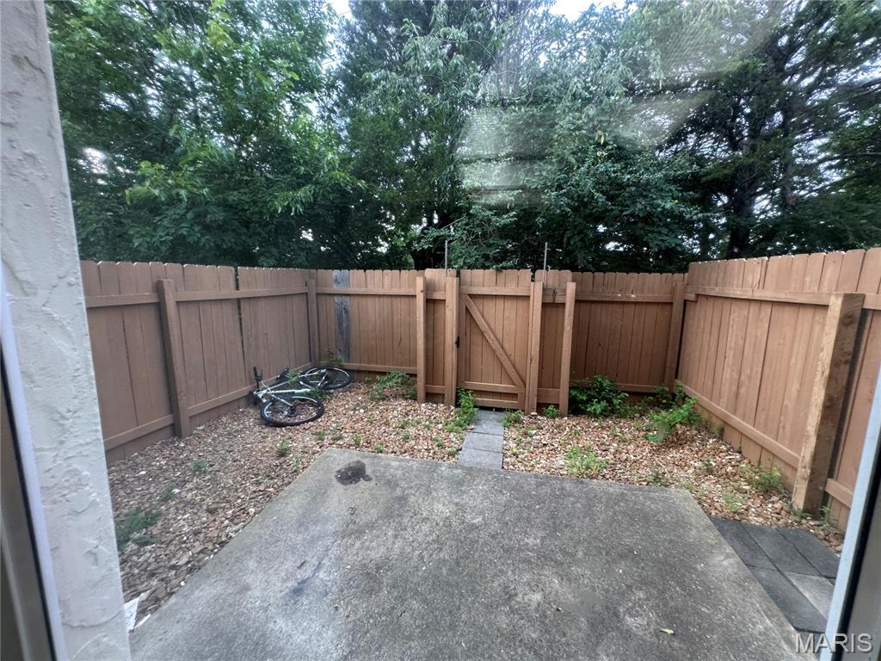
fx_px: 356
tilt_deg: -6.6
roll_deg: -1.0
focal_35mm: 14
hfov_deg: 102.1
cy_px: 330
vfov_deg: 85.7
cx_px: 440
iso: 160
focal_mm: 2.22
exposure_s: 1/120
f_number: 2.2
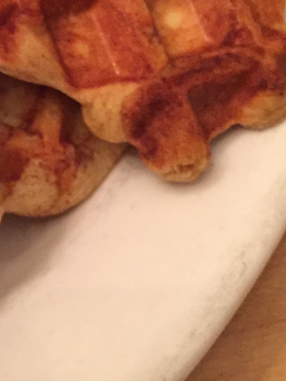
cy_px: 79
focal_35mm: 83
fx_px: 914
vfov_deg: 23.2
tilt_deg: -55.6
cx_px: -76
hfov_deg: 16.9
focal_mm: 4.15
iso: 250
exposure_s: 1/30
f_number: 2.2
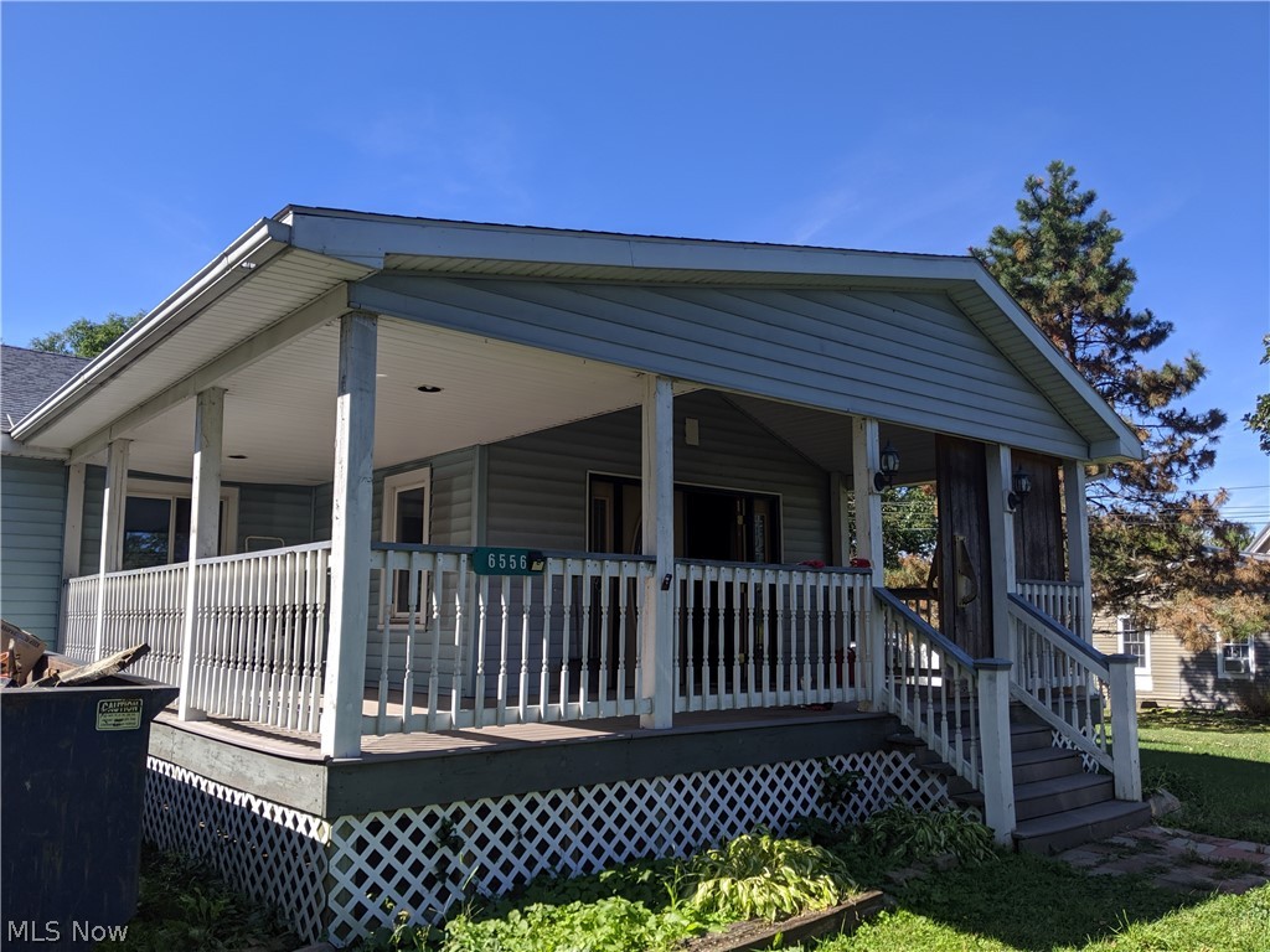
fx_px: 991
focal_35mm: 27
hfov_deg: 65.3
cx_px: 635
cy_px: 476
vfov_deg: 51.4
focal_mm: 4.44
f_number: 1.8
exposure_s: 1/1565
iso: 48
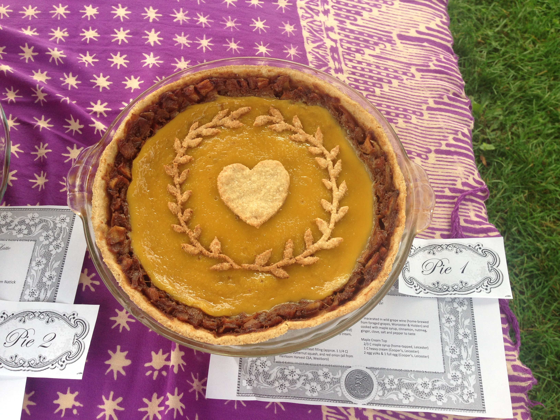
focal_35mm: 33
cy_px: 210
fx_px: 534
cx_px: 280
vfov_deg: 42.9
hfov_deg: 55.4
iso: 50
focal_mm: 4.12
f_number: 2.4
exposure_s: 1/163
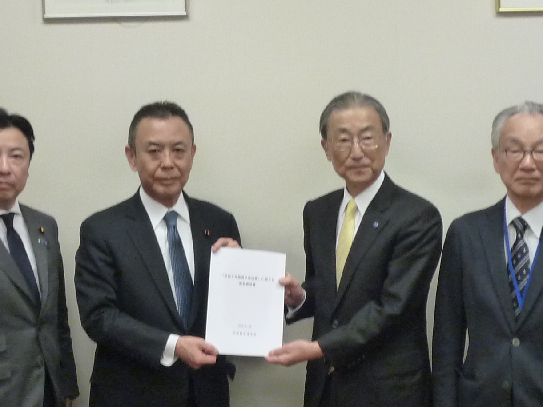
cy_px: 263
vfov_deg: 15.2
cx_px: 280
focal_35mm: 97
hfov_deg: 20.2
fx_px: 1521
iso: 400
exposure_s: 1/25
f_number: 4.1
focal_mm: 7.3
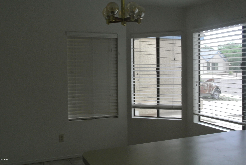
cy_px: 82
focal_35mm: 39
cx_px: 123
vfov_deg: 34.3
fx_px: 267
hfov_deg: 49.5
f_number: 4
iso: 800
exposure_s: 1/30
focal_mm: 14.5
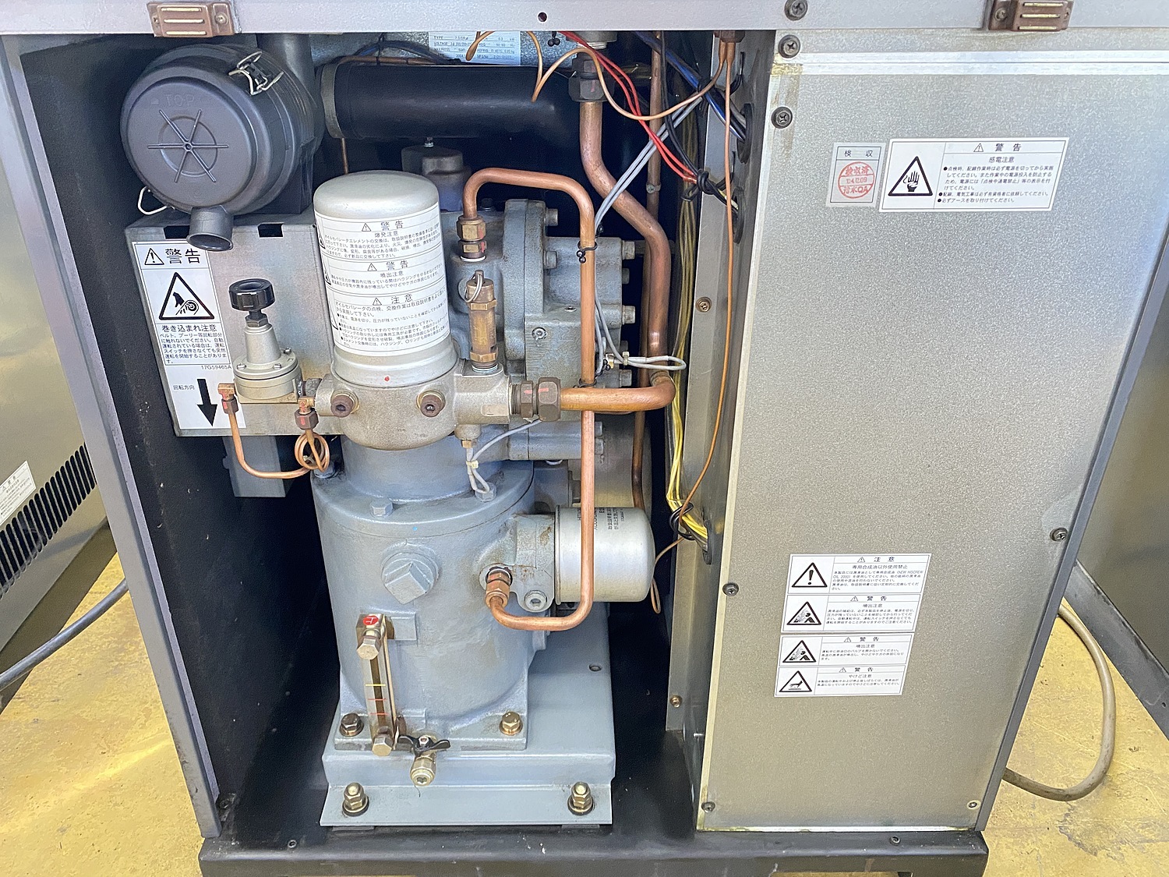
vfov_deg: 53.1
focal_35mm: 26
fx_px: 878
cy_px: 438
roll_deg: -0.5
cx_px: 584
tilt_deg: -29.7
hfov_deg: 67.3
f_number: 1.8
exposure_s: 1/60
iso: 500
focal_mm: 4.25
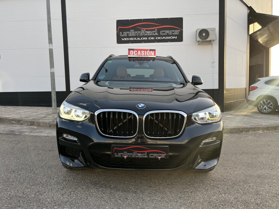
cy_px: 104
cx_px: 140
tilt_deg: -4.8
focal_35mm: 26
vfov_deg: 53.1
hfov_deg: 67.3
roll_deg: +2.4
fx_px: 210
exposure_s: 1/385
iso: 50
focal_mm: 5.1
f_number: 1.6
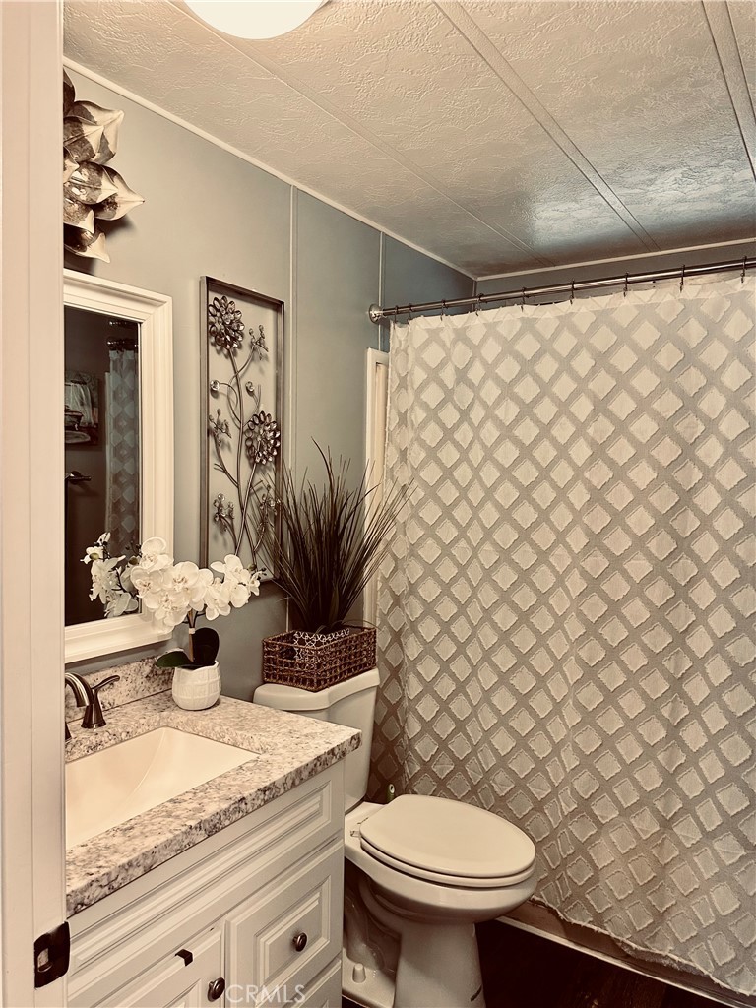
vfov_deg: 71.6
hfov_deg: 56.8
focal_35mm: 24
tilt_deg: -2.6
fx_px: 699
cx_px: 378
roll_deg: -1.2
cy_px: 504
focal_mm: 6.86
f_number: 1.78
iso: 250
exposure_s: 1/60
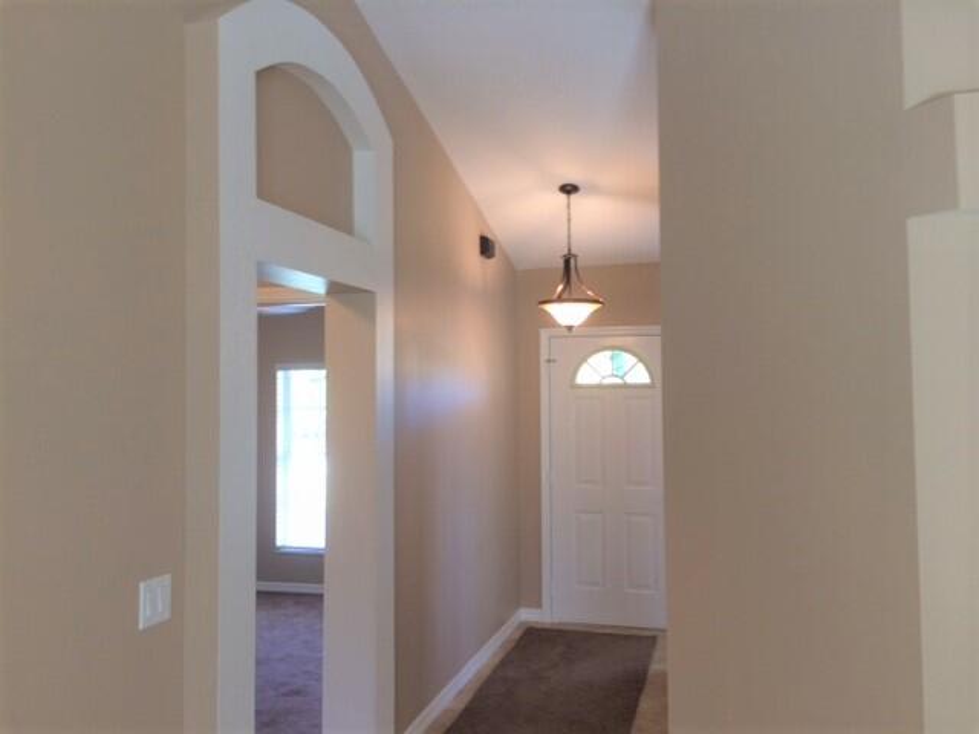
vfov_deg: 48.2
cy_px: 367
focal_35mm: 29
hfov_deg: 61.7
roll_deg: +1.8
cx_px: 490
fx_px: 820
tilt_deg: +2.7
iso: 40
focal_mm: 4.15
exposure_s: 1/30
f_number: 2.2
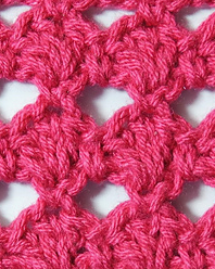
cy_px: 228
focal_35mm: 167
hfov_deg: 9.2
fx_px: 1330
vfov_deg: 11.5
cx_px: 99
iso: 800
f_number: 5.6
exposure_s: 1/80
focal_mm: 45
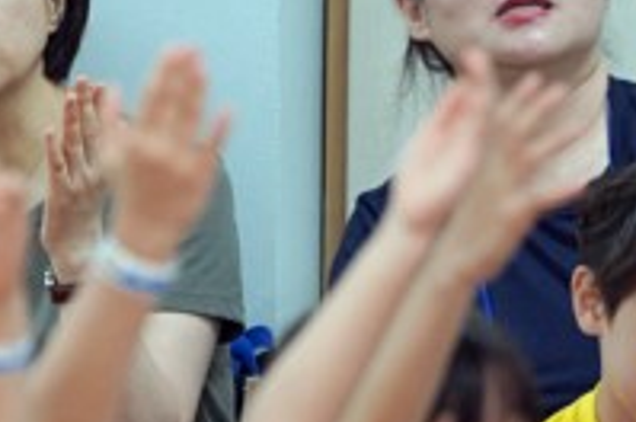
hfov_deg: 2.9
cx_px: -326
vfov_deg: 1.9
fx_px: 12382
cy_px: 687
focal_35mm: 702
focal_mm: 155
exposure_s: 1/160
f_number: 4
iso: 1600
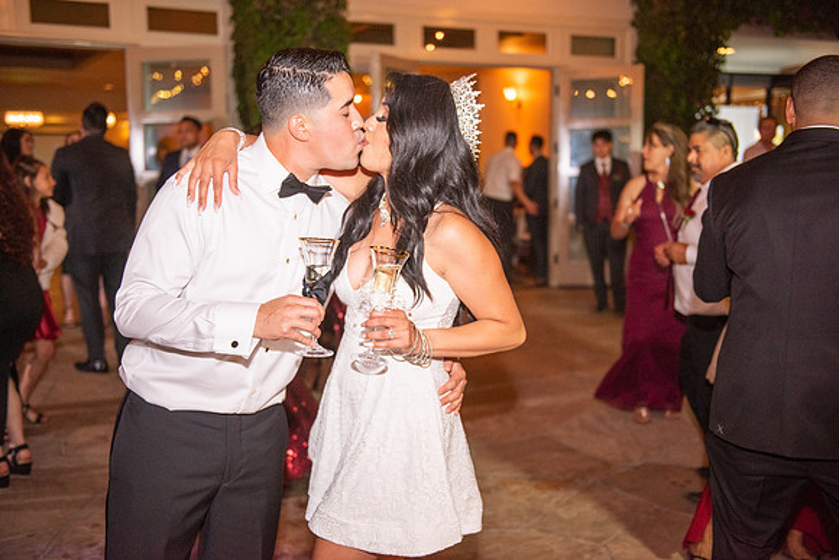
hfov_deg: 48.4
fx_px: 932
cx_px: 420
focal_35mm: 40
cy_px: 280
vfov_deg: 33.4
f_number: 2.8
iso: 1250
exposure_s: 1/125
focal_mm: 40
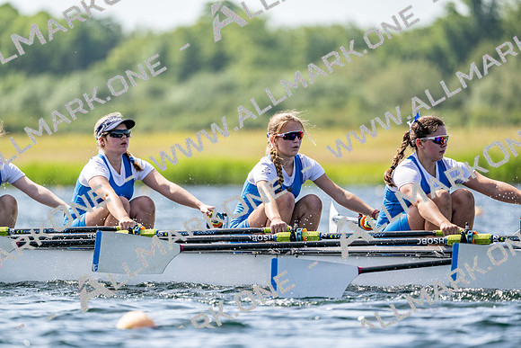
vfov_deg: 3.4
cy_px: 174
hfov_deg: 5.2
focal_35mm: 400
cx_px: 260
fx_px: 5790
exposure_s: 1/2500
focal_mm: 400
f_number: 4.5
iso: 280
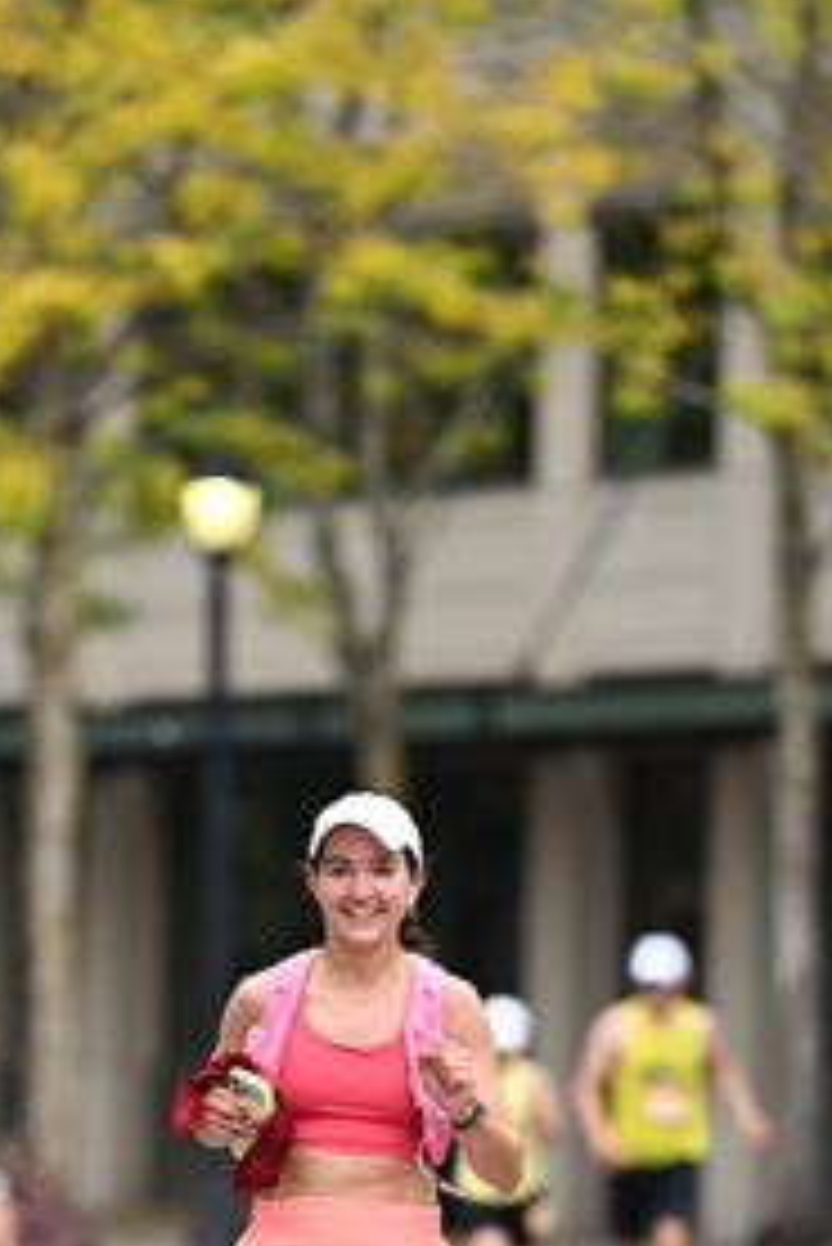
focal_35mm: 397
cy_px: 1044
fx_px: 13744
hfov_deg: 3.5
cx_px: 295
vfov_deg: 5.2
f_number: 2.8
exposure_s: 1/2000
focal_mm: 200
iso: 640
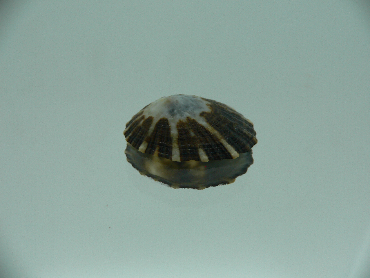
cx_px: 185
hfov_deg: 52.6
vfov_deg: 40.7
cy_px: 139
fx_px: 374
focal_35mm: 35
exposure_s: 1/60
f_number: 2.8
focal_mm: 4.6
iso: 80
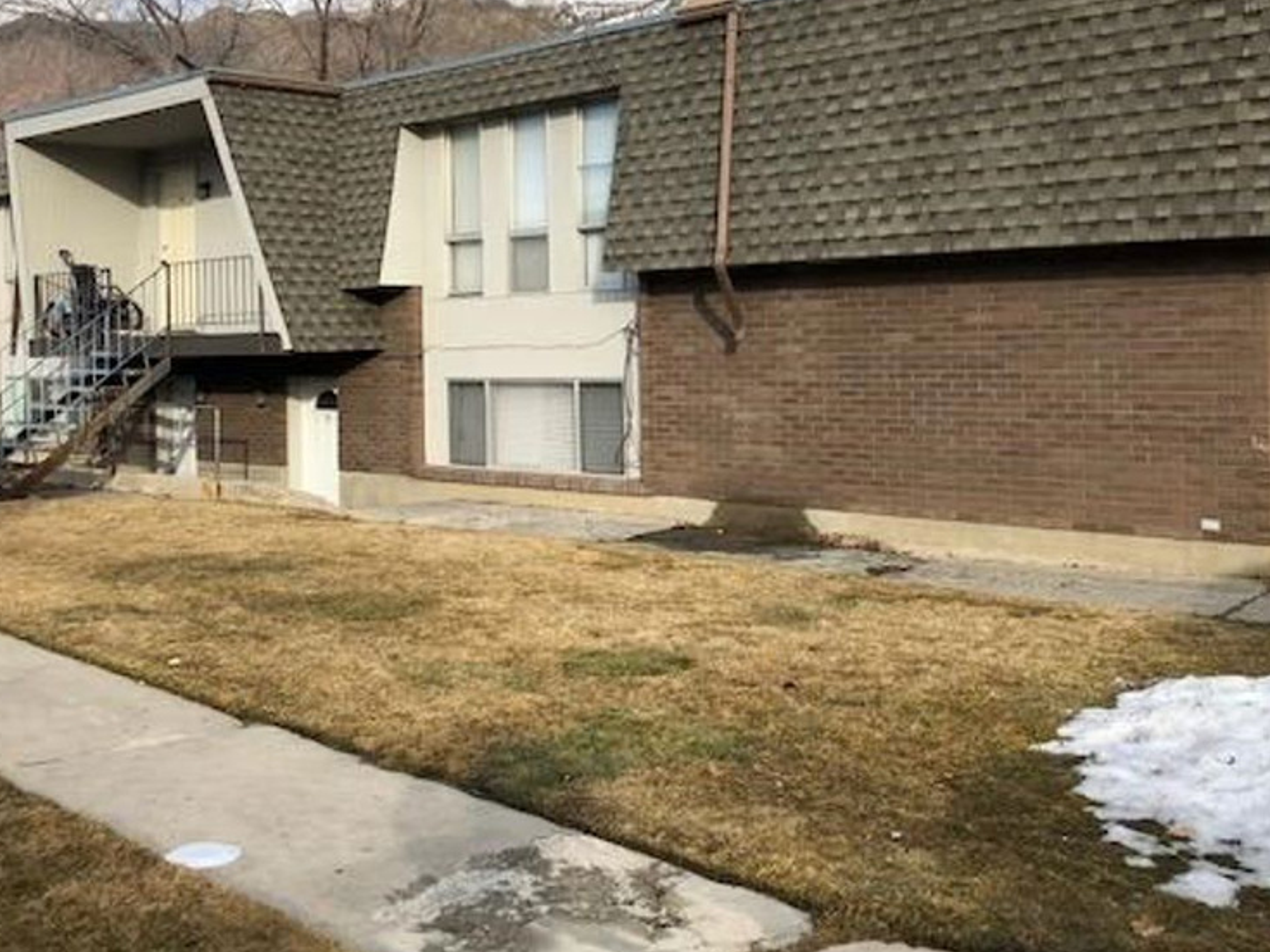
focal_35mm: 39
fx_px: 1431
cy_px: 352
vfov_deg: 36.6
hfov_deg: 47.8
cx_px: 555
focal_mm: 3.99
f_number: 1.8
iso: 20
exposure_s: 1/906
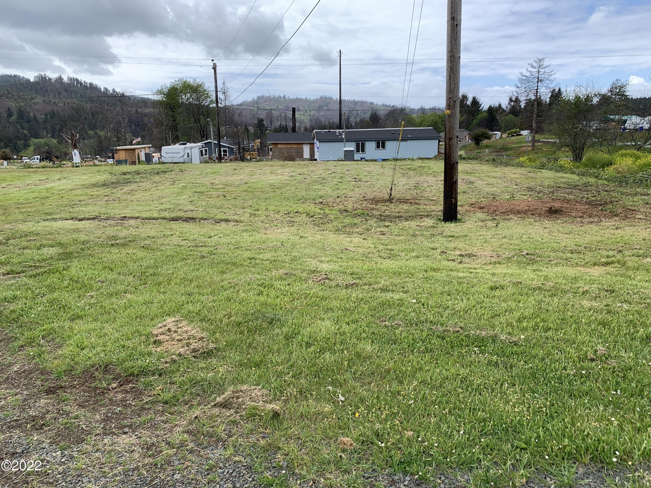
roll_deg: +0.5
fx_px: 489
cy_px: 244
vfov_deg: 53.1
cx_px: 326
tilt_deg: -12.2
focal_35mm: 26
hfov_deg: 67.3
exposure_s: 1/1100
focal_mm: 4.25
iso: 25
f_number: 1.8
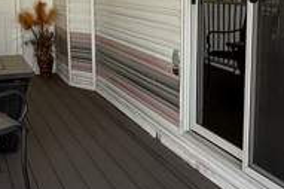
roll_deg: +0.7
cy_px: 58
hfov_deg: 32.9
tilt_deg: -9.2
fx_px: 481
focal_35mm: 61
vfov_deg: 22.1
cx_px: 128
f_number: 2.2
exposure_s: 1/236
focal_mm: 2.22
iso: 50
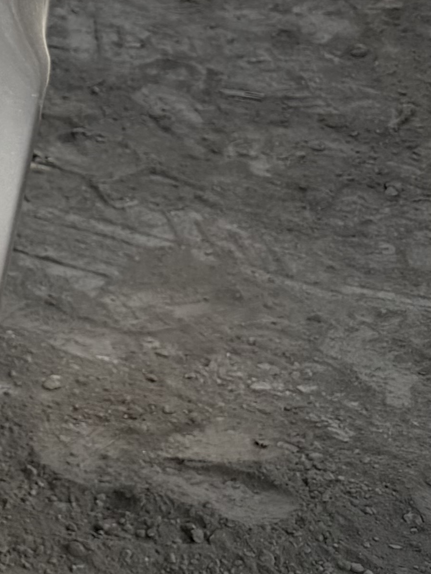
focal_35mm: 115
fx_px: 1909
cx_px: -864
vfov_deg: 16.9
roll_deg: +4.3
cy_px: 79
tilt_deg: -19.2
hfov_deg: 9.8
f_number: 1.78
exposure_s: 1/2801
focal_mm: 6.76
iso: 80
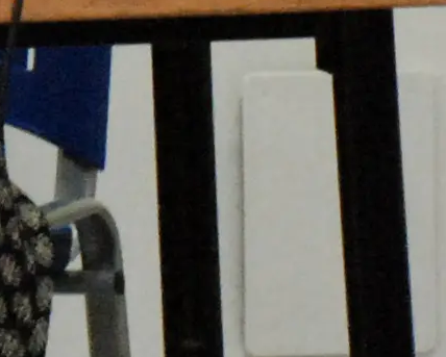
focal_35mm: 739
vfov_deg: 2.1
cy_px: -313
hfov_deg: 2.6
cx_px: -1162
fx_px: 9761
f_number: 5.3
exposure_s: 1/80
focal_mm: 58
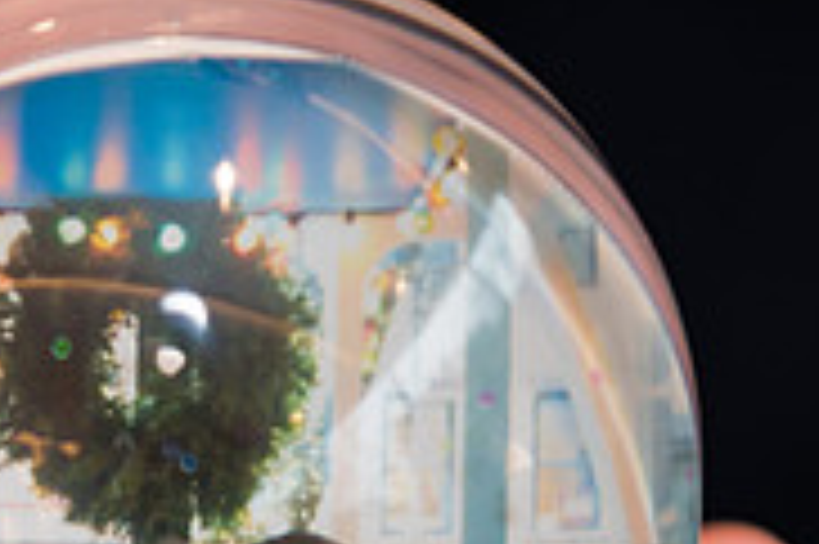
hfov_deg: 12.7
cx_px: -27
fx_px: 3614
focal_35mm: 159
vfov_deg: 8.5
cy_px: 706
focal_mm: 50
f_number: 3.2
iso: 400
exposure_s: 1/200
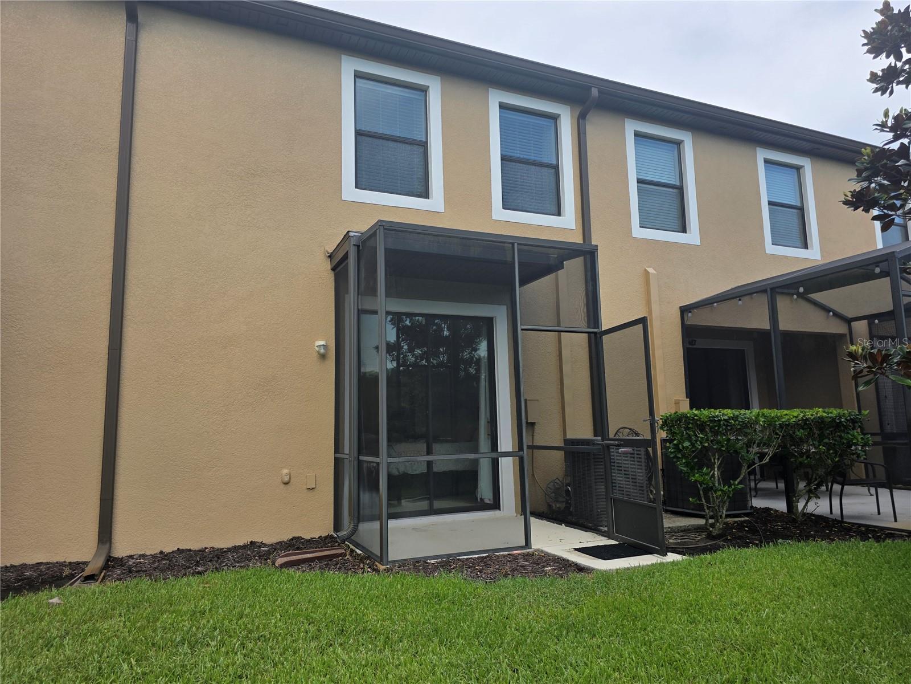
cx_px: 456
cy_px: 342
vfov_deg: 58.9
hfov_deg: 73.9
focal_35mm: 23
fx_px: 605
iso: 80
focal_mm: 6.3
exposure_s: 1/2650
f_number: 1.7
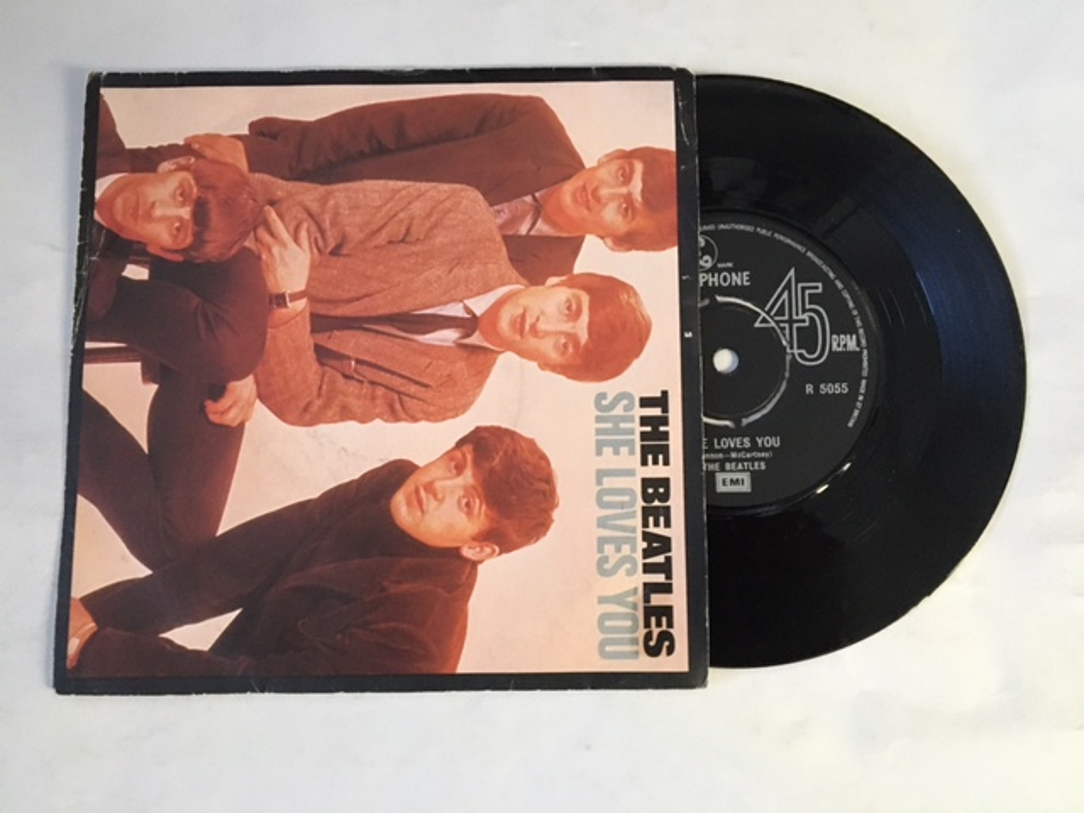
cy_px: 406
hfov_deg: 61.7
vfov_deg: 48.2
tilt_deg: -83.1
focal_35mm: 29
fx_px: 908
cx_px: 542
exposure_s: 1/17
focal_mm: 4.15
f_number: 2.2
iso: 320
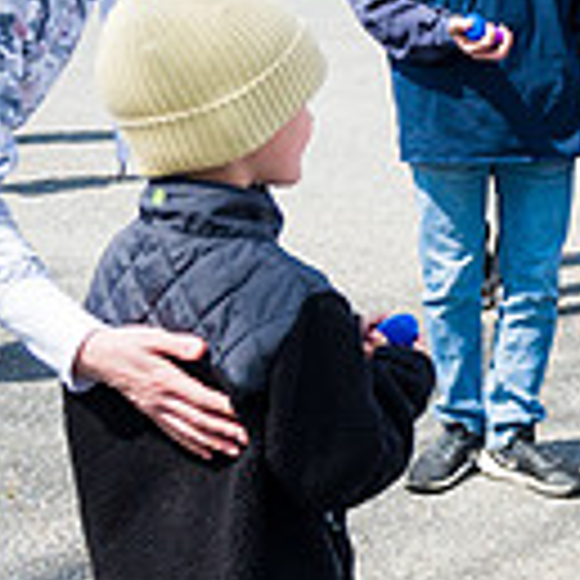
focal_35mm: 92
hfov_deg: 16.8
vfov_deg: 18.8
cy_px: 198
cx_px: 922
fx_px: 1744
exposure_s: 1/1600
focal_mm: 24
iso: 200
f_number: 4
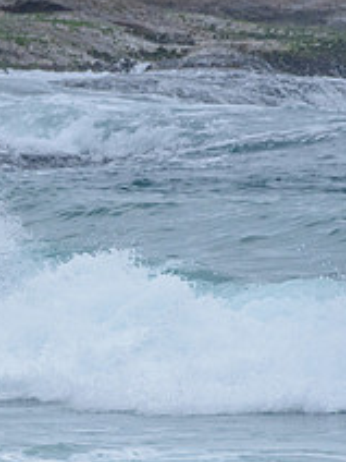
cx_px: -268
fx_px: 21510
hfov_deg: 0.9
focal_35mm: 1614
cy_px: 302
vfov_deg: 1.2
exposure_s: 1/2000
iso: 1600
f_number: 5.6
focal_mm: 500
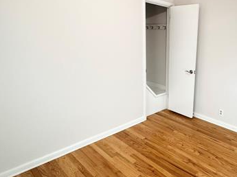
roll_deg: -2.6
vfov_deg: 52.9
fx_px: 178
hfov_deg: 62.4
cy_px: 80
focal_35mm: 26
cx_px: 185
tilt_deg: -13.3
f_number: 2.2
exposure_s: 1/120
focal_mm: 2.22
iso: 200
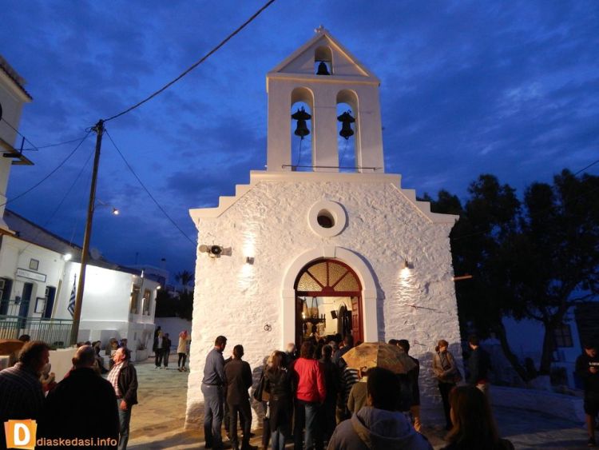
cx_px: 300
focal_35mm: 23
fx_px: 398
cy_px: 225
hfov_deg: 73.9
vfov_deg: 58.9
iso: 400
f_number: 3
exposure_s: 1/25
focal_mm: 4
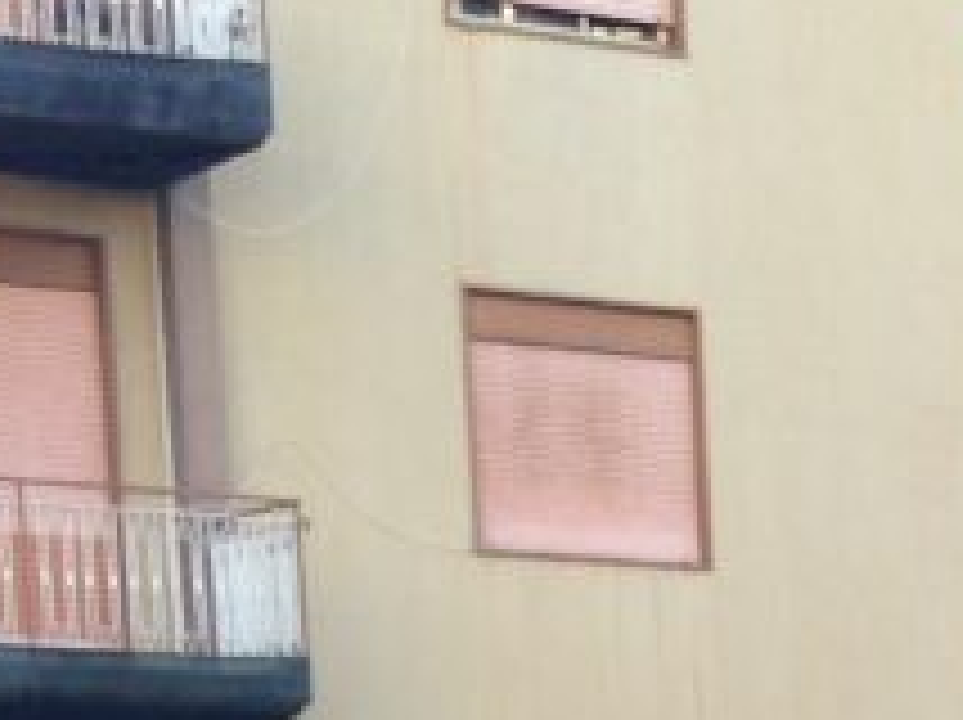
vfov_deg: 8.7
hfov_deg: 11.8
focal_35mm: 158
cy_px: 1557
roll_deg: -1.0
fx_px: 4391
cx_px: 1593
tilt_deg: -5.8
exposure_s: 1/165
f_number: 2.4
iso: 50
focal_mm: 4.12
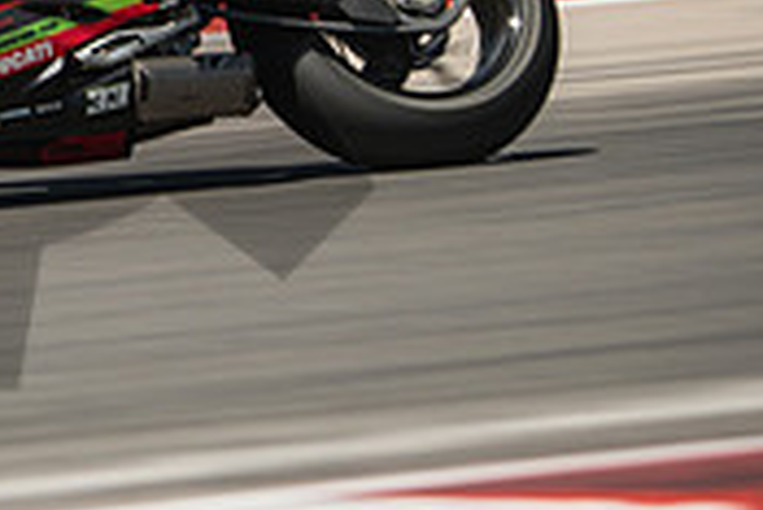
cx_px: -48
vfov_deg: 1.4
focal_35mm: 993
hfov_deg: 2.1
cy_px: -142
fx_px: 21063
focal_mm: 200
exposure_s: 1/250
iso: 160
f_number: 2.2
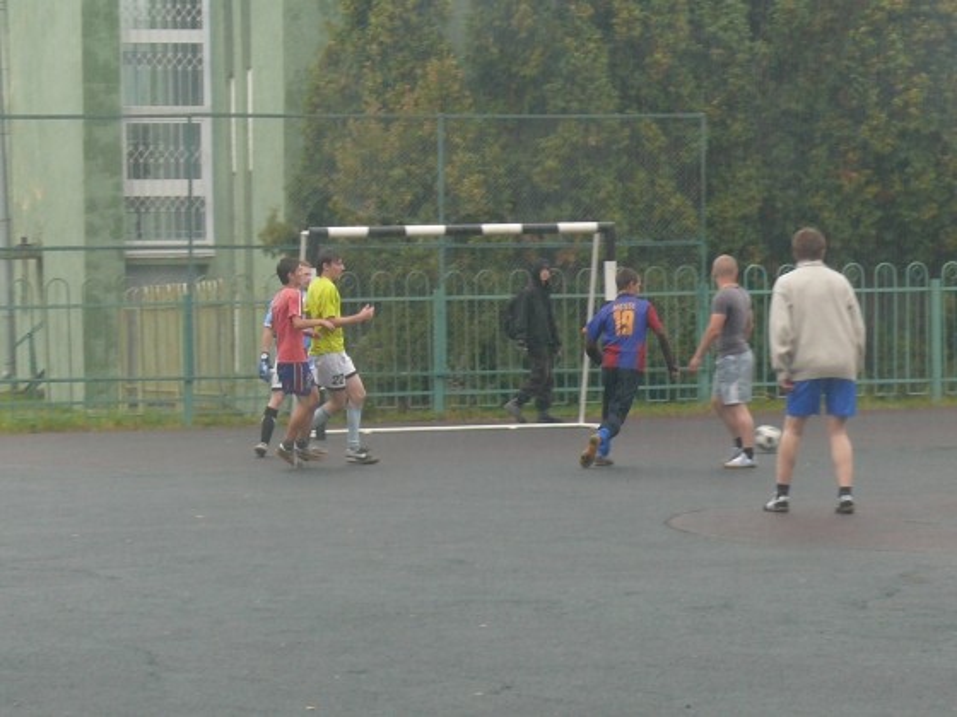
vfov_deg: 11.1
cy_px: 358
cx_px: 478
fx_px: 3705
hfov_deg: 14.7
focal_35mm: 134
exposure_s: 1/80
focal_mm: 16
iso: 100
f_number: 3.2
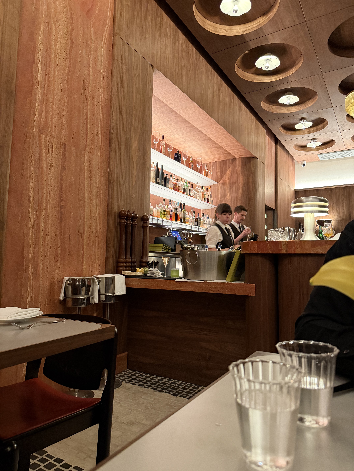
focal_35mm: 24
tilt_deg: +5.6
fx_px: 327
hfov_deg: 56.8
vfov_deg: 71.6
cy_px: 236
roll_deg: -0.6
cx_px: 177
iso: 1000
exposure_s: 1/32
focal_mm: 6.76
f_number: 1.78
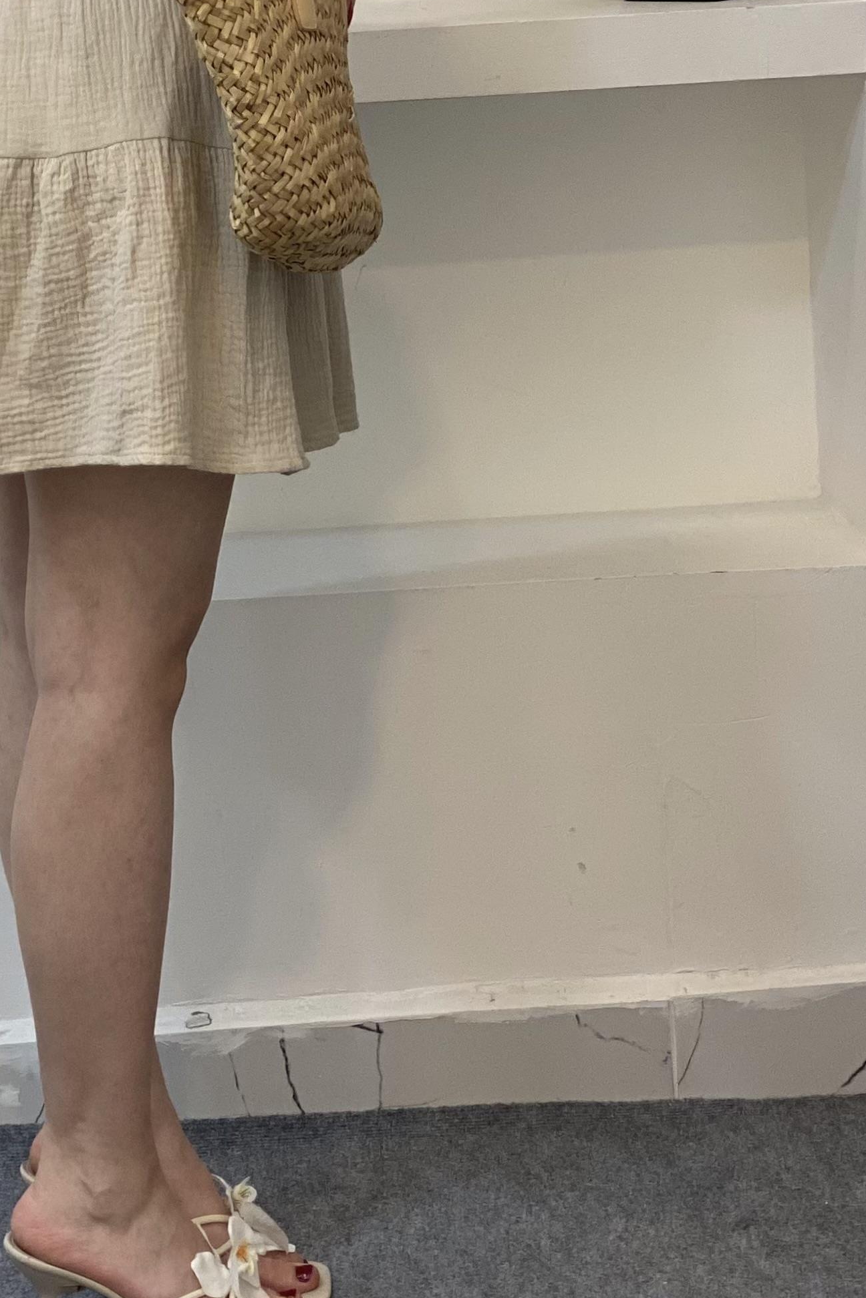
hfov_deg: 12.4
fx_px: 3969
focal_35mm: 110
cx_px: 81
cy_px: 139
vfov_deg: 18.3
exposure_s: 1/100
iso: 80
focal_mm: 6
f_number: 2
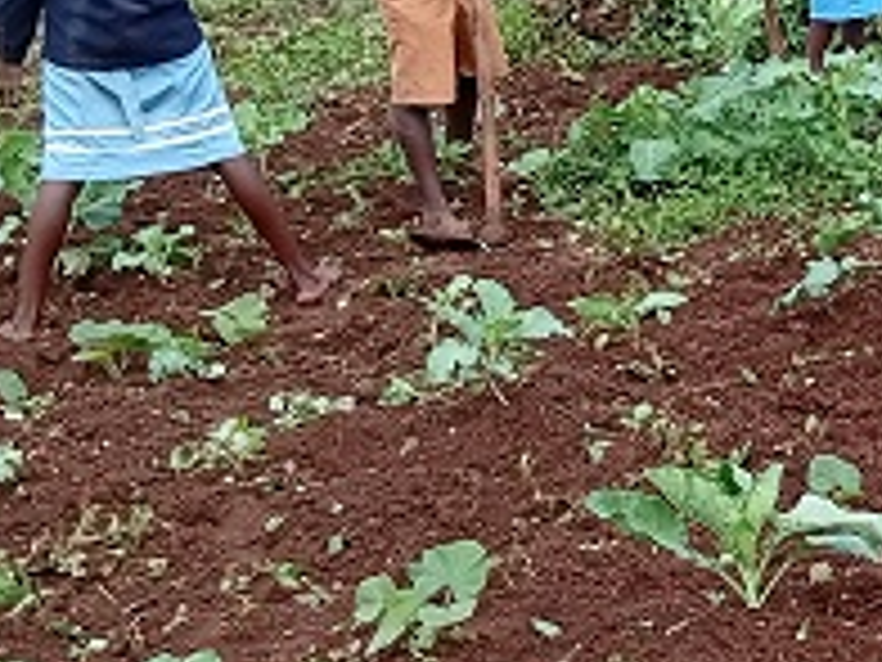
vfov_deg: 13.9
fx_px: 2701
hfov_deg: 16.9
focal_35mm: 106
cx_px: 1300
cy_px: 455
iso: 50
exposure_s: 1/201
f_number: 1.8
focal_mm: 3.96
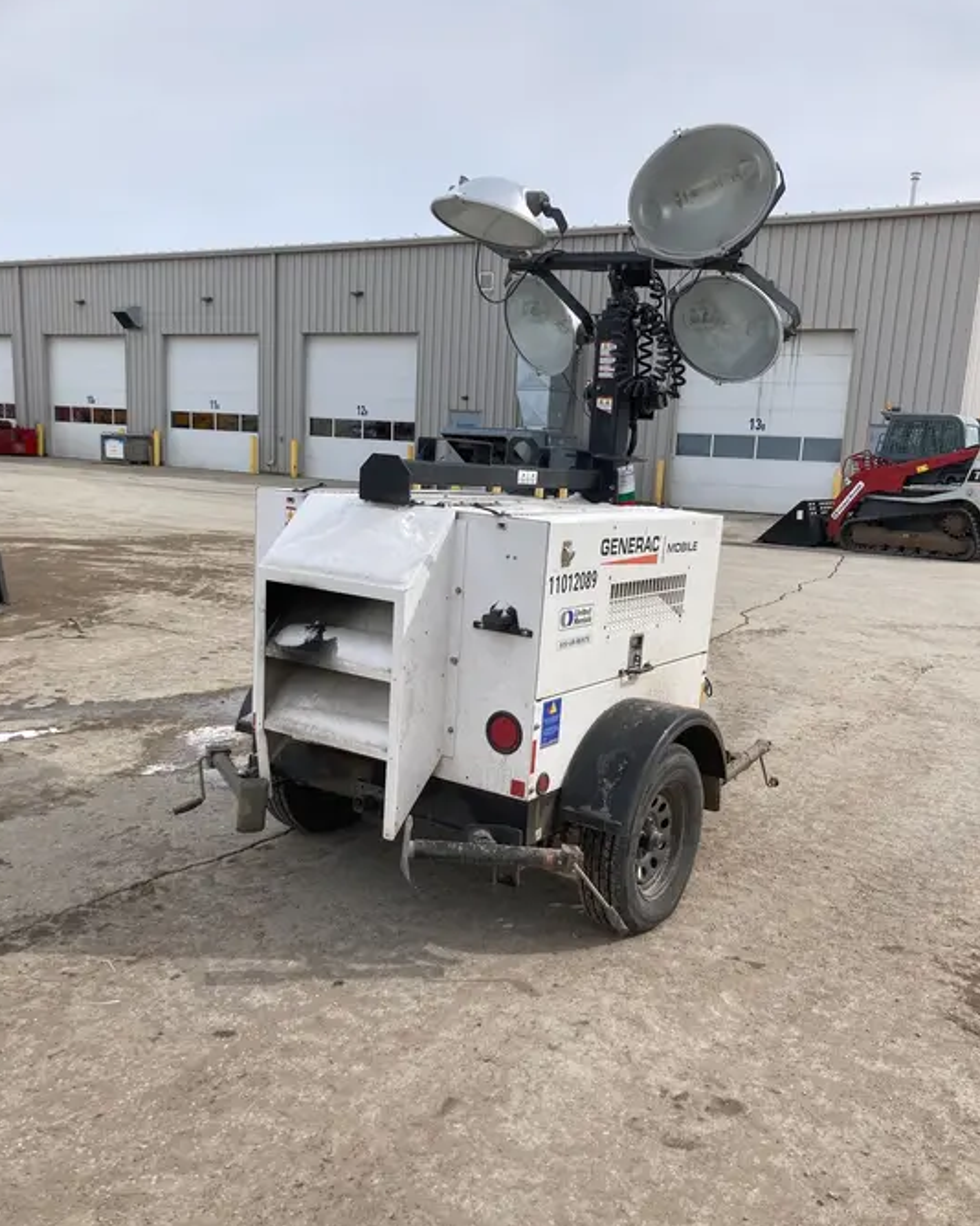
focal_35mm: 30
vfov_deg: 58.7
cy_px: 656
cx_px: 486
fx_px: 1088
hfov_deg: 48.5
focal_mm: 3.99
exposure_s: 1/3436
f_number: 1.8
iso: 20
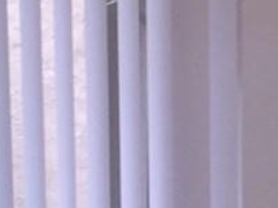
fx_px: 1838
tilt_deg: -12.3
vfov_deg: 6.5
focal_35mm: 229
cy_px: 129
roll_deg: +0.0
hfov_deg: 8.6
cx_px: 267
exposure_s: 1/30
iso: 32
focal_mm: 4.15
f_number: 2.2
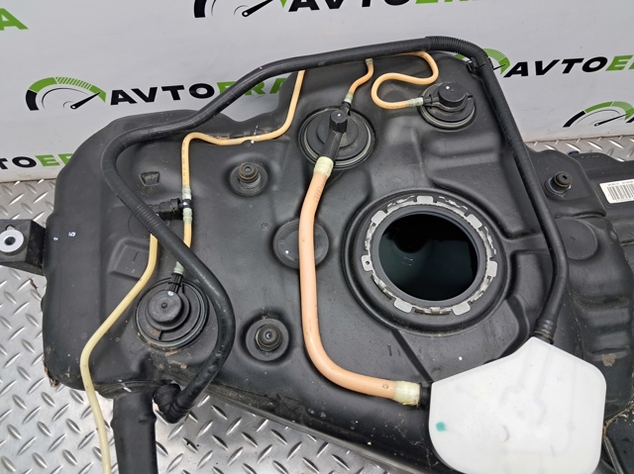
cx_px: 317
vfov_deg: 51.3
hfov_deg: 65.4
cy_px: 237
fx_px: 494
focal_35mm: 27
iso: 125
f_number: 1.8
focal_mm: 4
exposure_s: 1/50
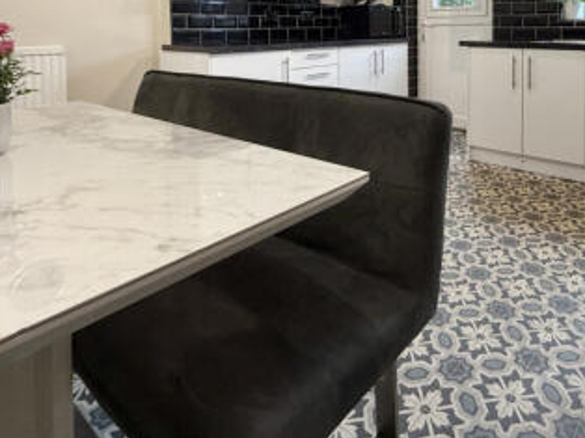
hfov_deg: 65.6
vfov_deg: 47.1
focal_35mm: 26
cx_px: 388
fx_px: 439
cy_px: 34
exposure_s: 1/100
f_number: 2.2
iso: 320
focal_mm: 2.22
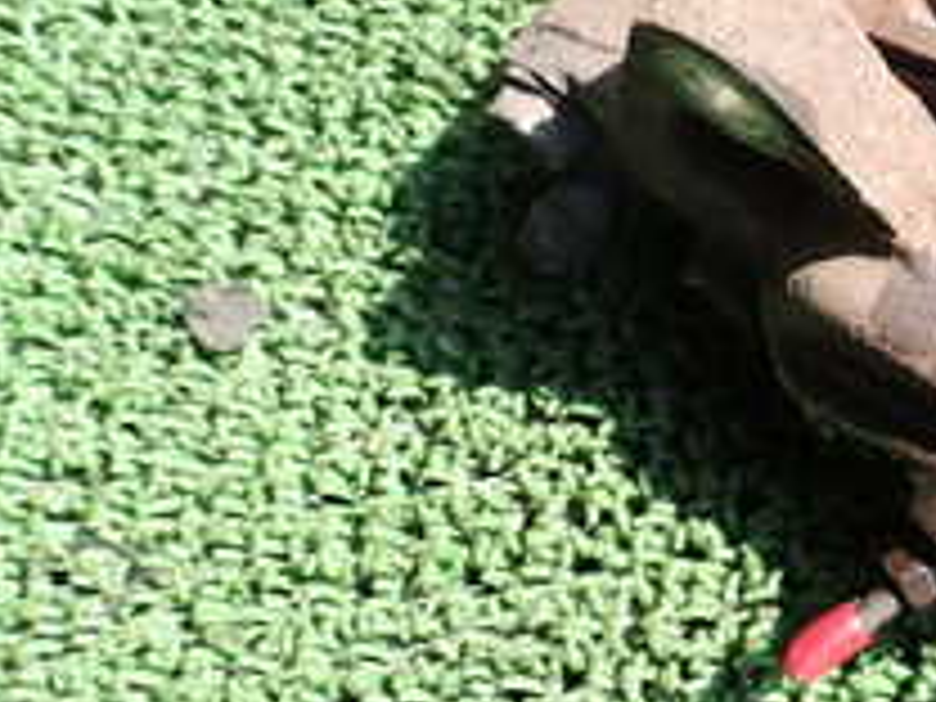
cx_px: 1305
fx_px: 1947
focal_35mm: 72
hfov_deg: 23.1
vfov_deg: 20.4
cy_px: 248
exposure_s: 1/320
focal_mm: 4.5
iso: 100
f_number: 2.8
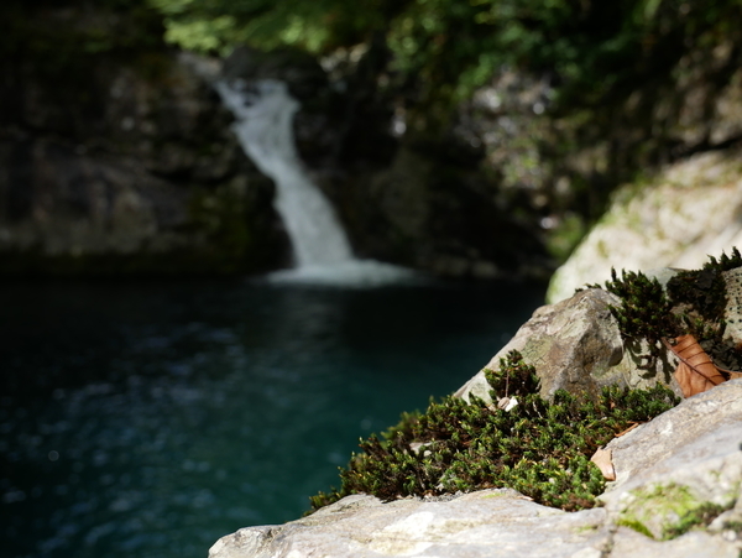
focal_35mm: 44
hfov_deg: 42.9
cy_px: 279
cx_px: 371
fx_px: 944
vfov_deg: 32.9
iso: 200
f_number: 6.3
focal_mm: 22
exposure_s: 1/250
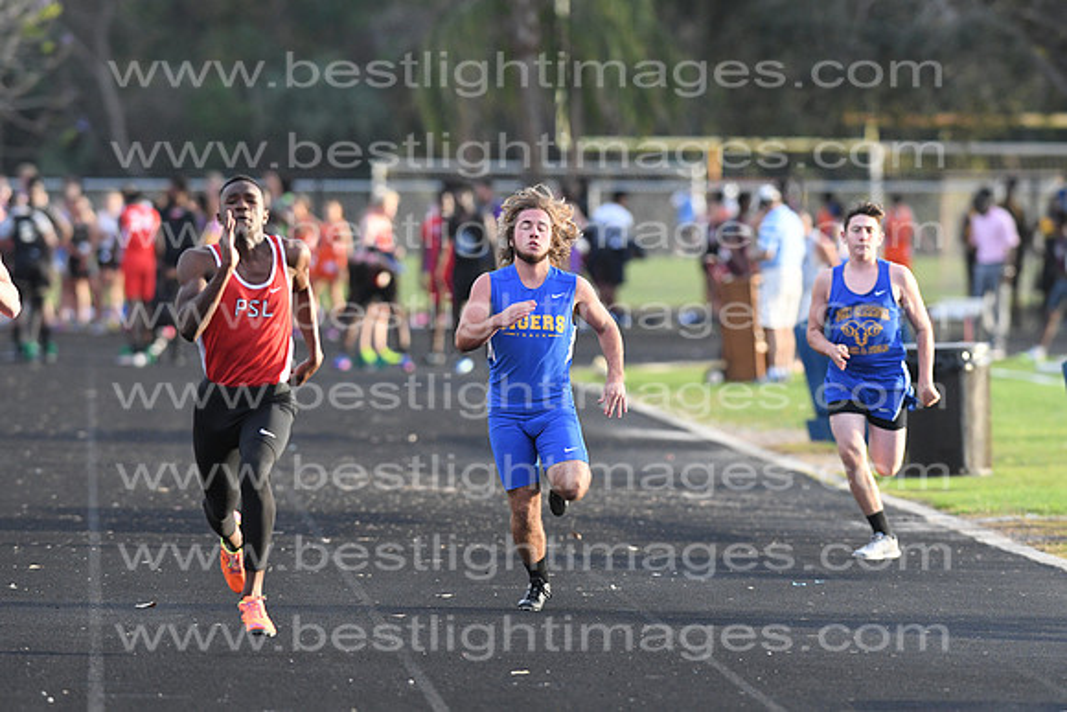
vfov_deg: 3.1
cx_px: 534
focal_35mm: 450
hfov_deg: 4.6
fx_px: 13340
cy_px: 356
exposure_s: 1/2000
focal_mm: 300
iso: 2000
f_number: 4
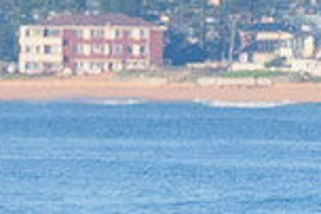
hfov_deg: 1.1
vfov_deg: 0.7
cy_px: 355
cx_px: -192
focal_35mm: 1909
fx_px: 17003
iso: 320
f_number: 5.6
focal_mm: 500
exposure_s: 1/2000
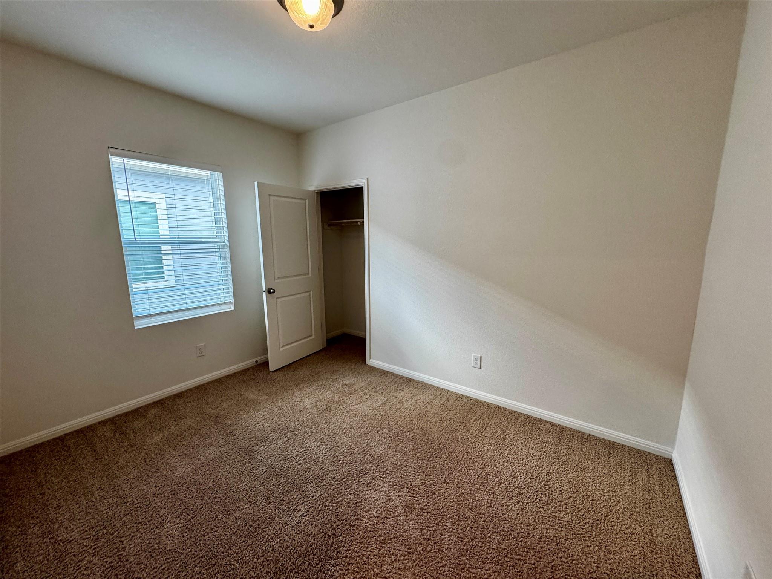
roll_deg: +1.0
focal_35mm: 14
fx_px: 312
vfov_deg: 85.7
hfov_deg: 102.1
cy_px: 290
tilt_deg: -10.5
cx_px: 386
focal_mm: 2.22
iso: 250
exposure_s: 1/120
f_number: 2.2
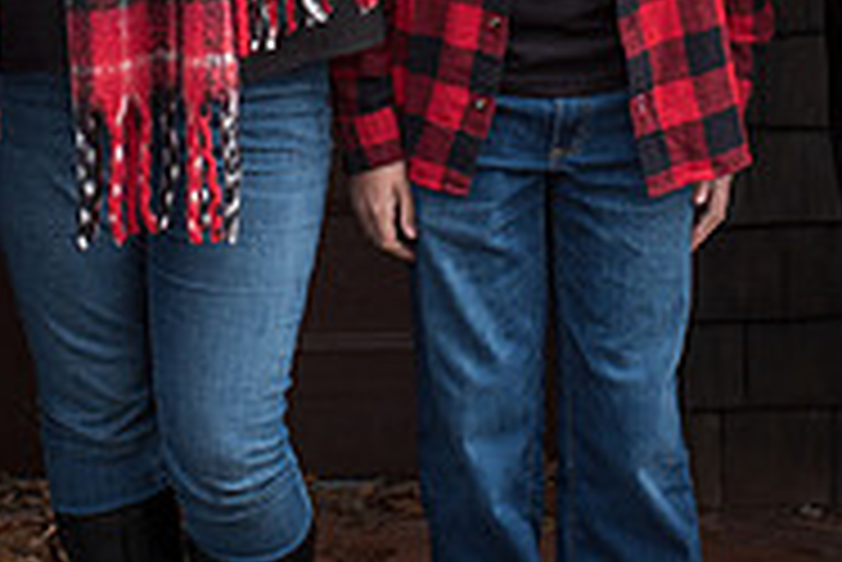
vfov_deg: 8.4
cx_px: 203
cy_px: -245
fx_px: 3745
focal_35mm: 160
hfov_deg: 12.8
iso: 100
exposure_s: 1/200
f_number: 4.5
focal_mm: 50
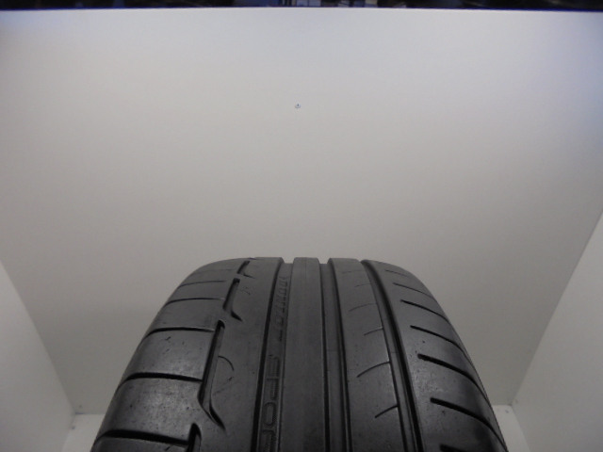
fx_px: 453
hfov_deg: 67.3
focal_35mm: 26
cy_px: 226
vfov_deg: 53.1
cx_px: 302
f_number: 3.5
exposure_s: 1/50
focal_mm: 4.6
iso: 100
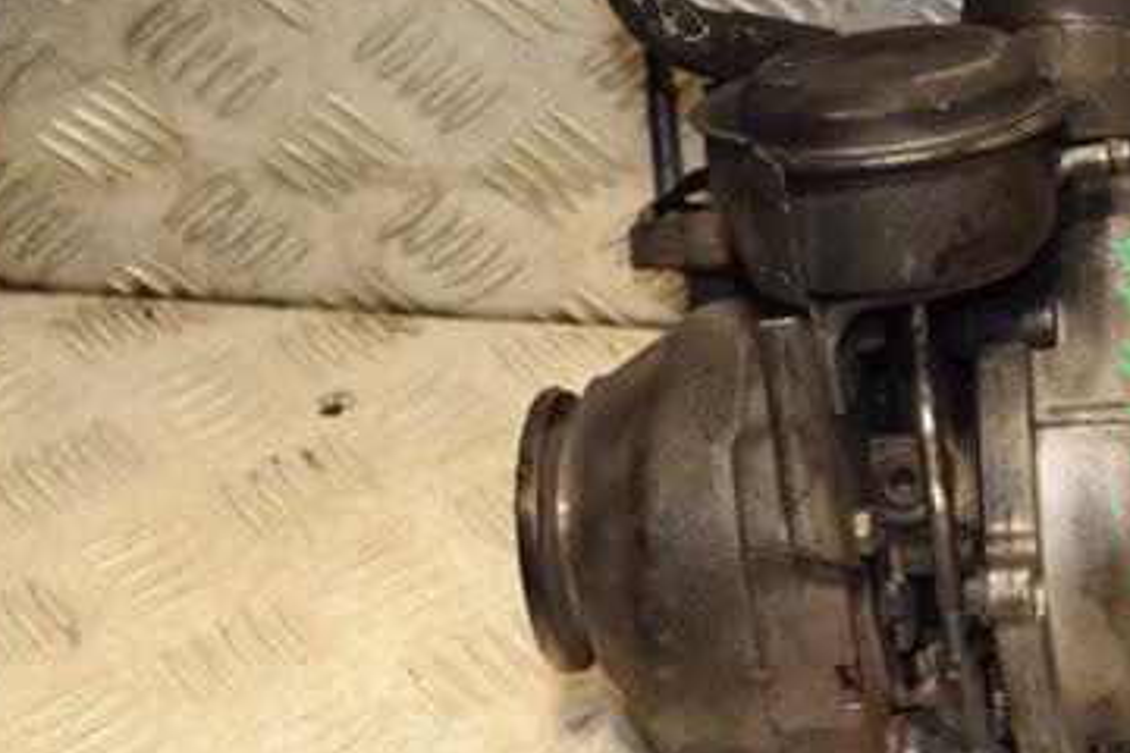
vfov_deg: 13.0
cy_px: 339
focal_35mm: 105
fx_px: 3296
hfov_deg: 19.3
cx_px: 848
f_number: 4.8
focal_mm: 42
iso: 800
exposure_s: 1/200
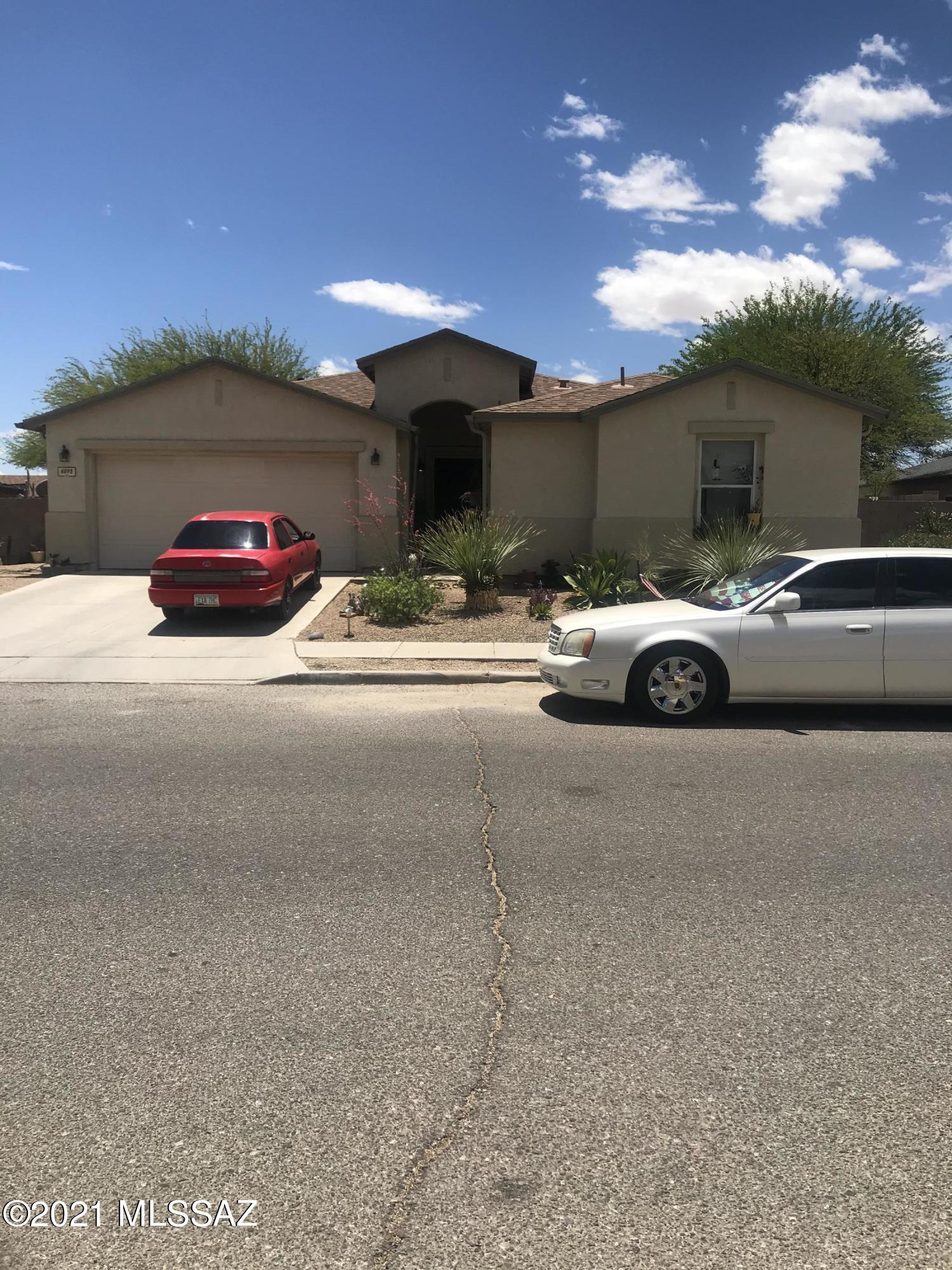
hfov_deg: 49.7
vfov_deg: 63.4
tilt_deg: -5.6
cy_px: 635
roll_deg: -0.3
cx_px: 476
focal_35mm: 28
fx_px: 1027
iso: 20
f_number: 1.8
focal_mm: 3.99
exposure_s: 1/3300
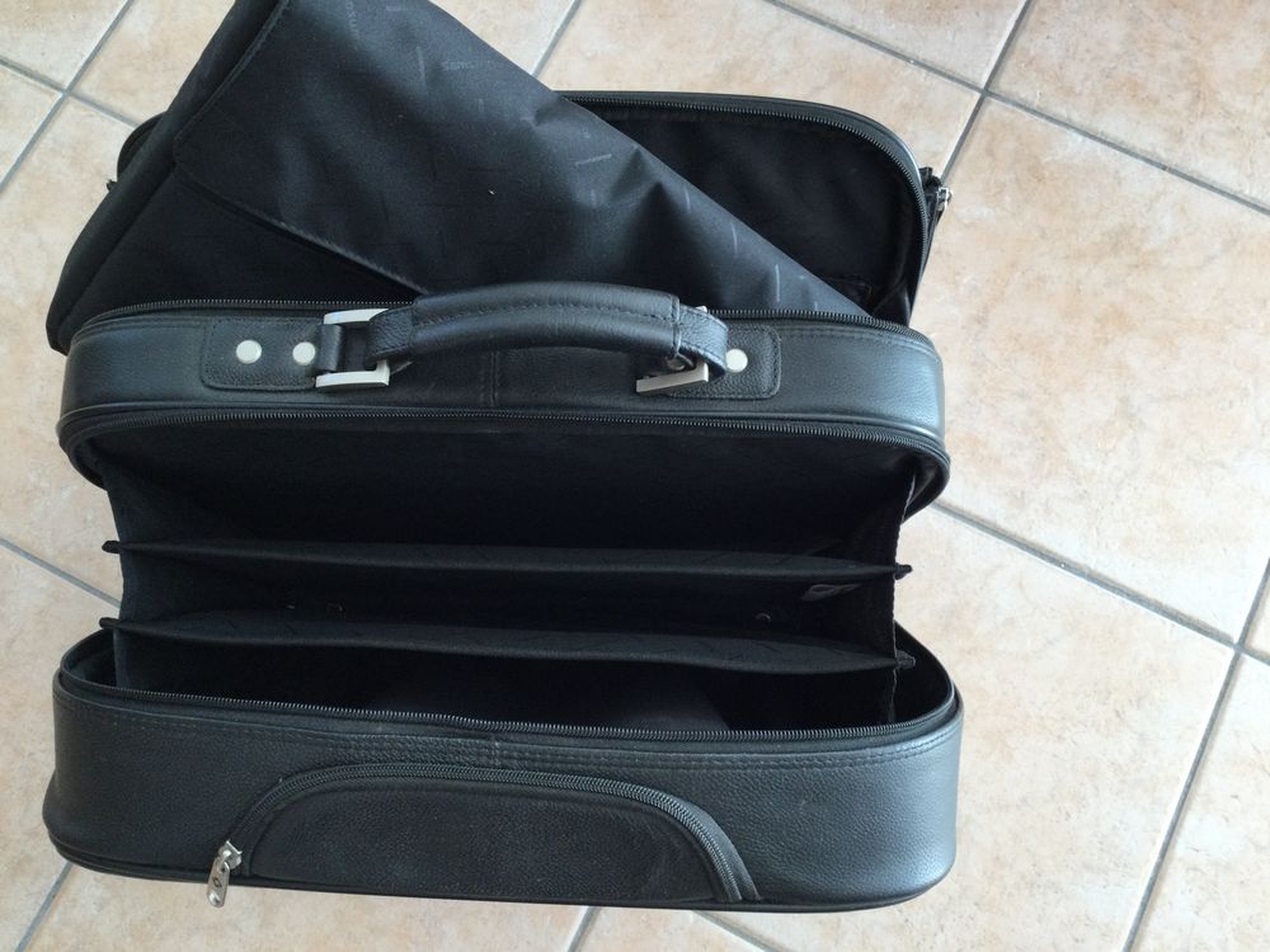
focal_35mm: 31
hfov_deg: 58.4
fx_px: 1137
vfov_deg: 45.4
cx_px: 635
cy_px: 476
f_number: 2.4
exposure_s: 1/33
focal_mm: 3.3
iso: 32
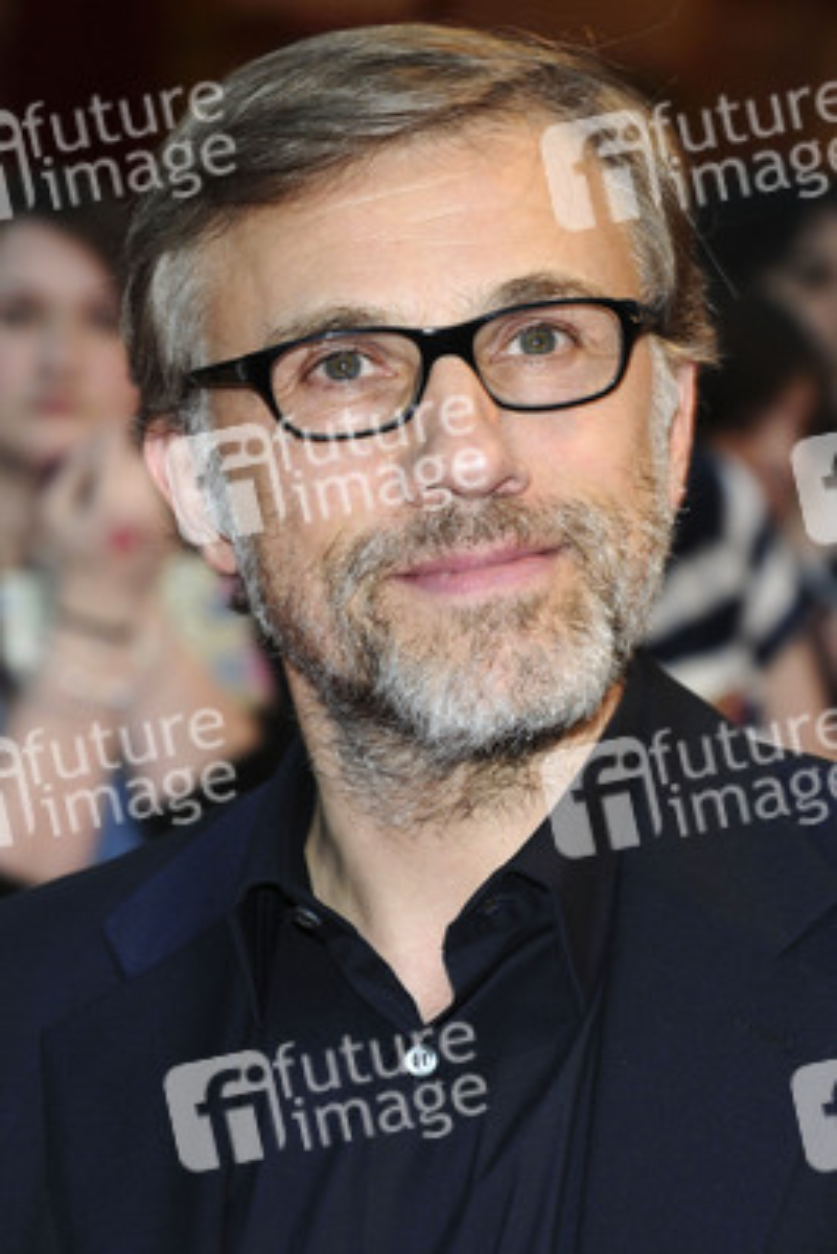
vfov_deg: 13.0
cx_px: 418
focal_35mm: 158
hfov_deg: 8.7
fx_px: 5488
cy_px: 627
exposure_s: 1/160
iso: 640
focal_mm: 105
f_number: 5.6
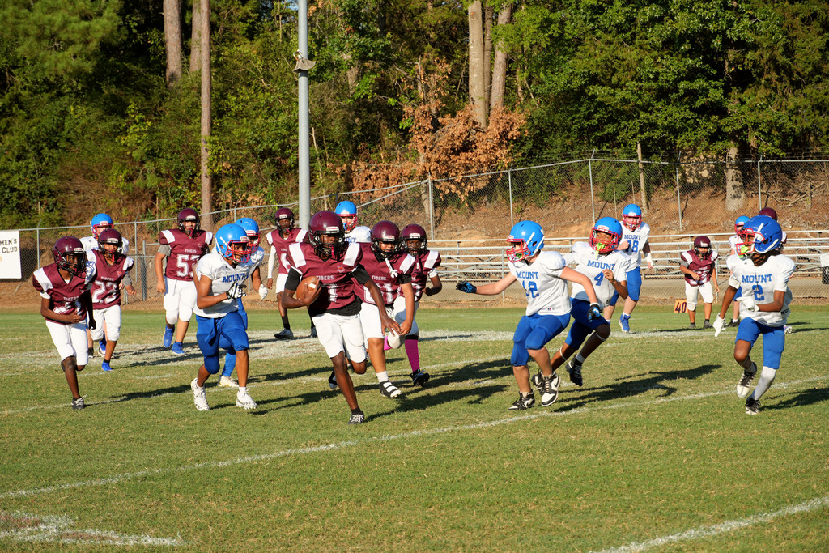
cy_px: 276
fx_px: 2522
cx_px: 414
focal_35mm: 110
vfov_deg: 12.5
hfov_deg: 18.7
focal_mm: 73
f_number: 5.6
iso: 100
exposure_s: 1/500
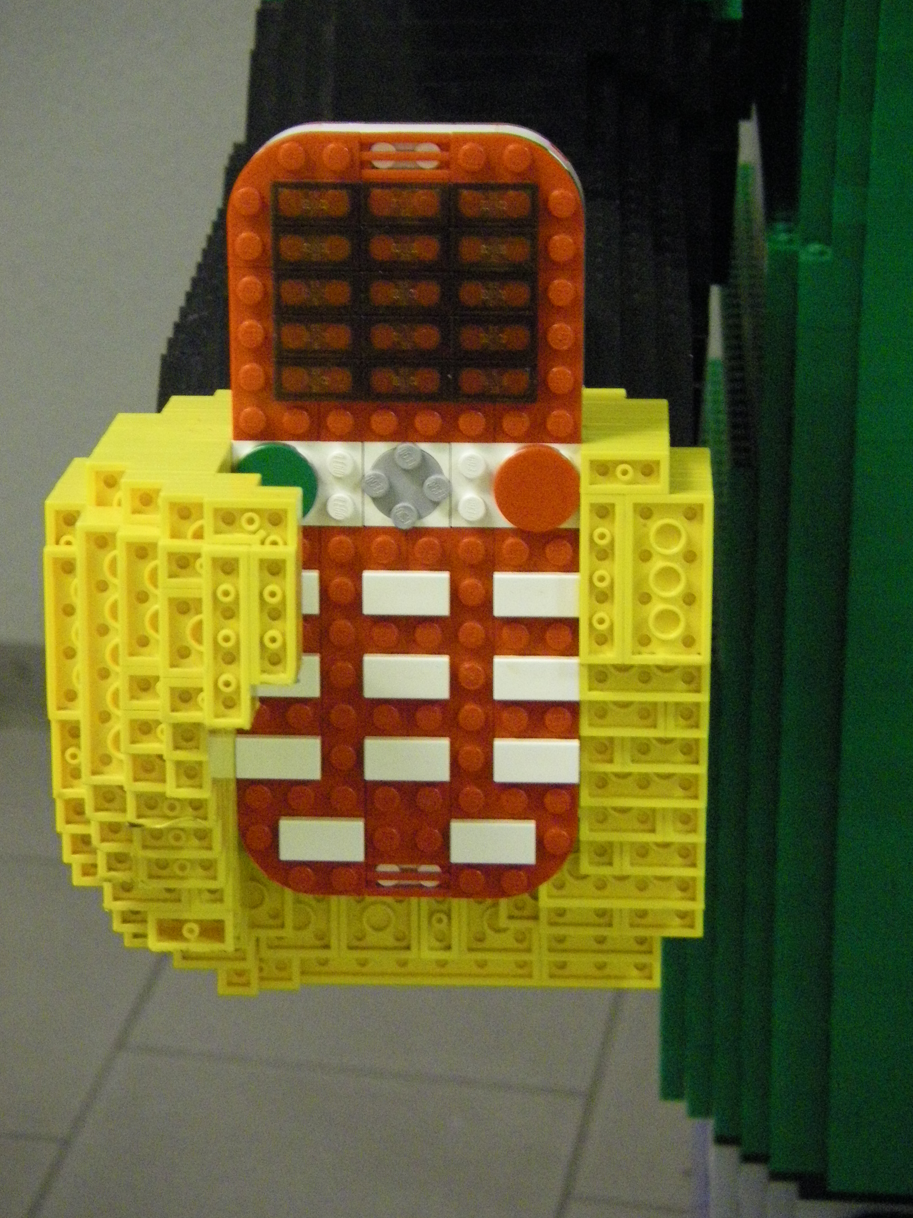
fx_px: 3411
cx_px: 437
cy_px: 564
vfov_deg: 20.2
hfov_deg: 15.2
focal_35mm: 97
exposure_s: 1/20
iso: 800
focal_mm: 14.4
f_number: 4
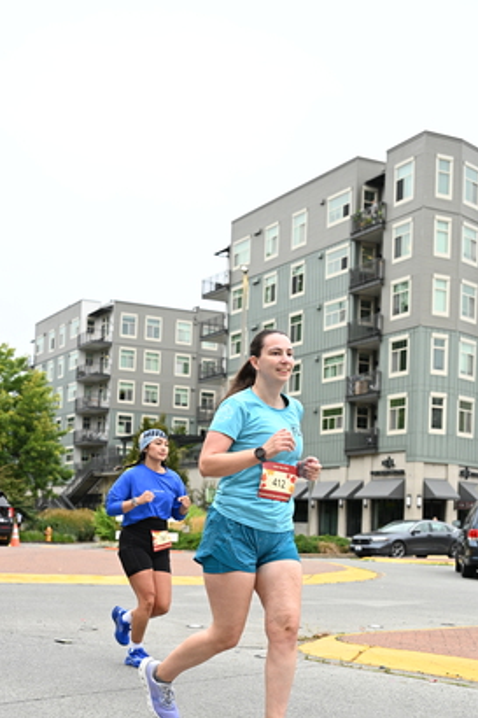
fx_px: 1017
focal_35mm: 51
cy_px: 473
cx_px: 167
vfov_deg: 38.5
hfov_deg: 26.3
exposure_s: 1/800
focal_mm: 38
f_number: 4
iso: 1600
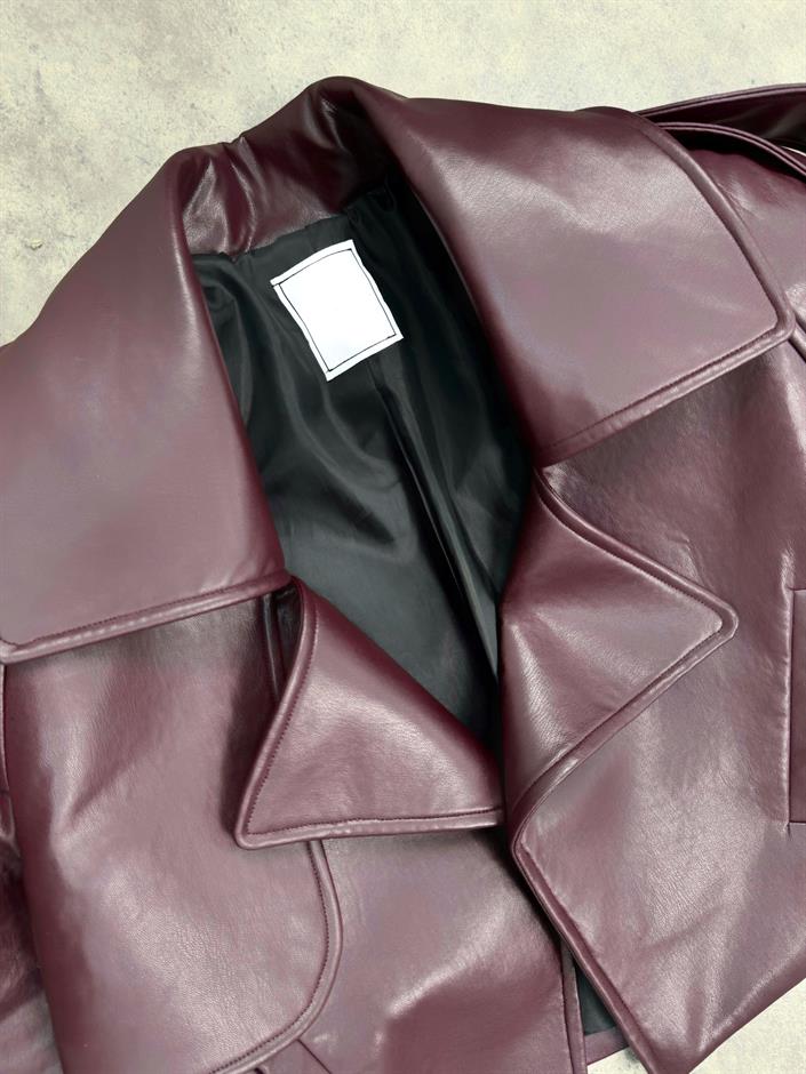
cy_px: 537
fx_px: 745
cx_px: 403
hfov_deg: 56.8
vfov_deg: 71.6
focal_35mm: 24
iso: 100
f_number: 1.78
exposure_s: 1/121
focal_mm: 6.76
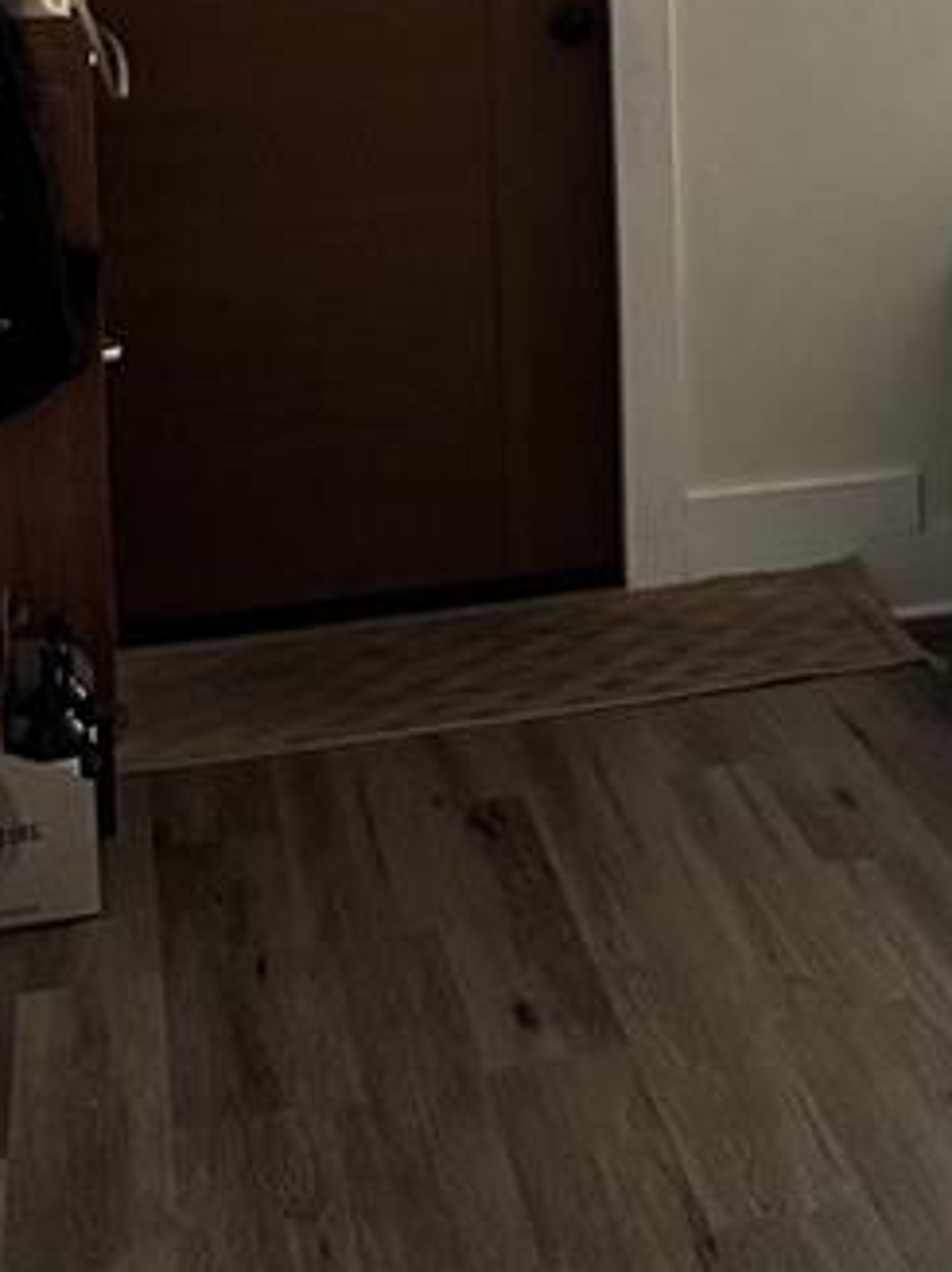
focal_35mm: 88
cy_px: -148
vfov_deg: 21.1
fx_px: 3229
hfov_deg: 15.1
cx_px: 1566
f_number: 1.78
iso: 400
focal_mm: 6.76
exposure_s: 1/60
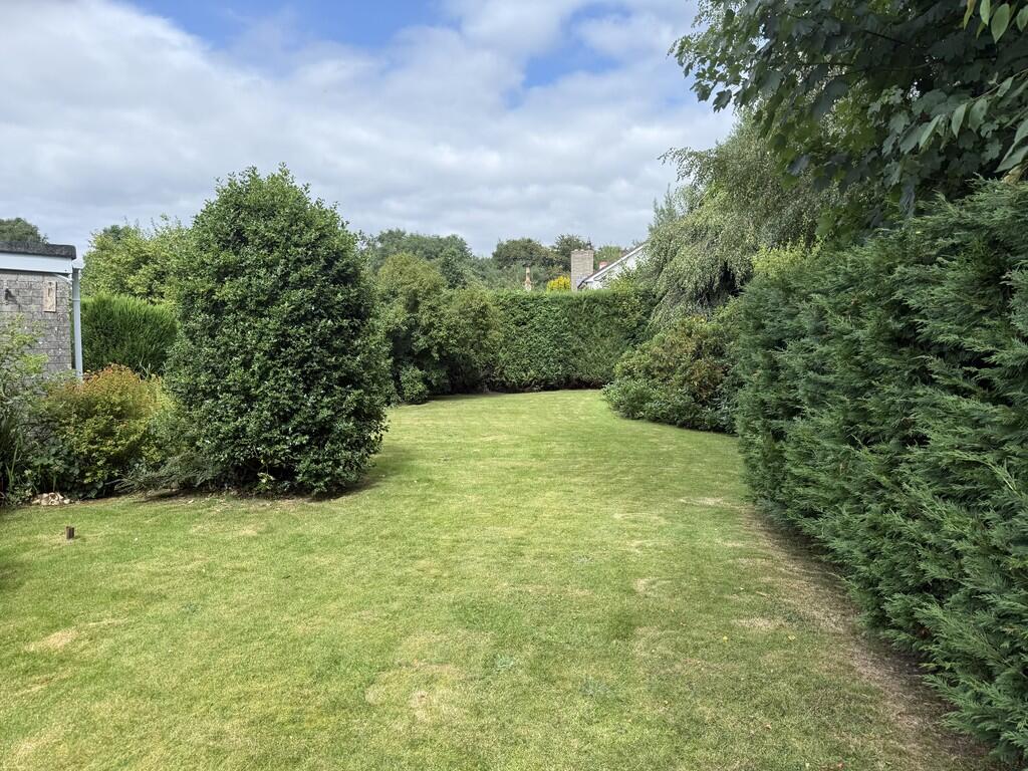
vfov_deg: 56.8
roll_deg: +0.7
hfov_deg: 71.6
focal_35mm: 24
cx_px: 514
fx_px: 713
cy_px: 386
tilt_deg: -2.0
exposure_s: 1/2110
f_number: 1.78
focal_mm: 6.76
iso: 80
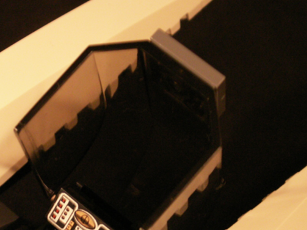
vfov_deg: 11.7
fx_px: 1108
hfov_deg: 15.7
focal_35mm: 125
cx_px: 72
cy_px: 220
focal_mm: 10.28
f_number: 3.2
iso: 160
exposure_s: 1/8
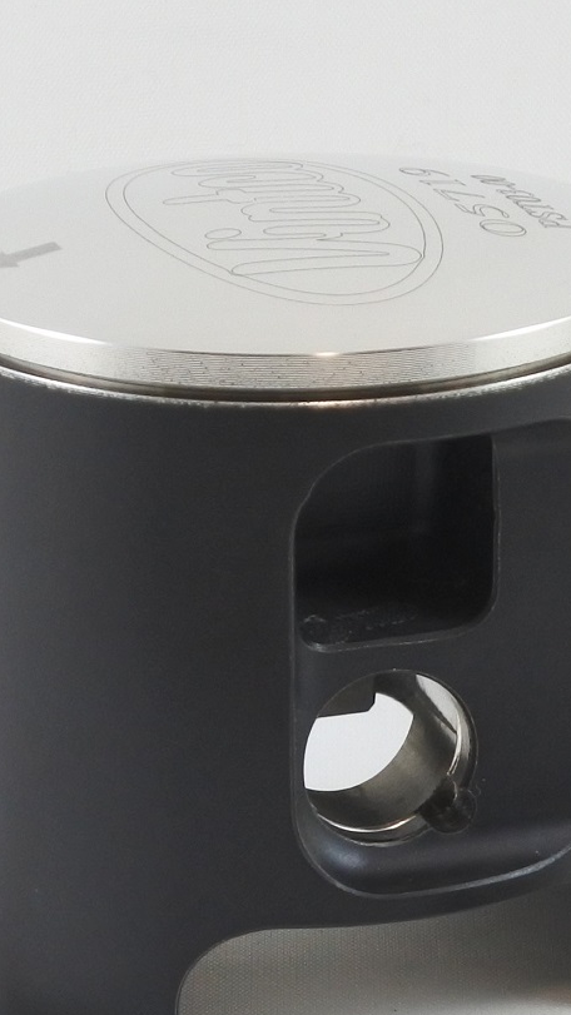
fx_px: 3823
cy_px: 737
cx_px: 301
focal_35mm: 142
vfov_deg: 15.1
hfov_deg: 8.5
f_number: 4.8
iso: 500
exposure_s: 1/125
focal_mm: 20.1
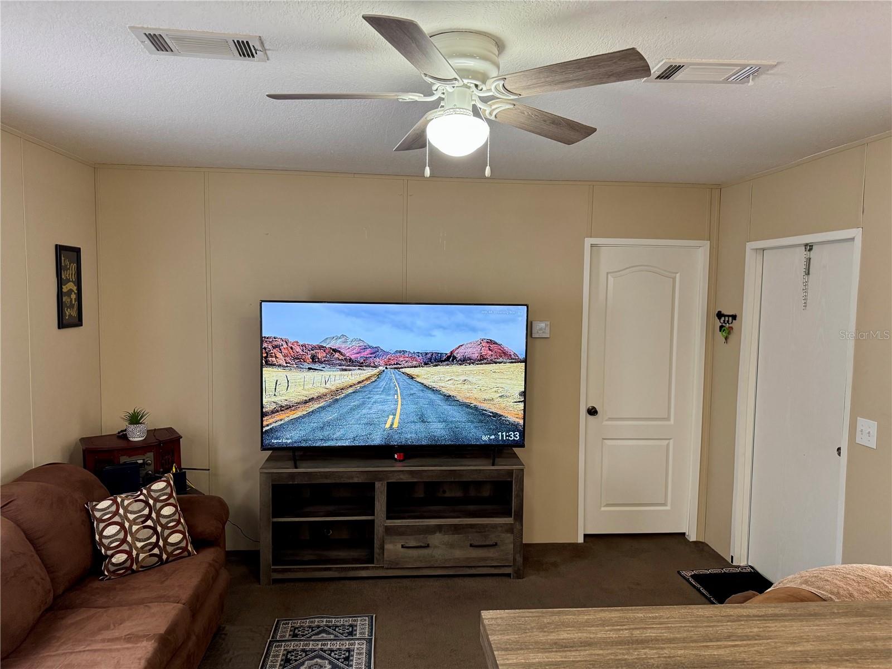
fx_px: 618
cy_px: 334
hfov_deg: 71.6
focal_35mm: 24
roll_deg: -1.4
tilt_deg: -4.4
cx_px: 446
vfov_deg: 56.8
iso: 250
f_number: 1.78
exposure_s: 1/60
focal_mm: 6.76
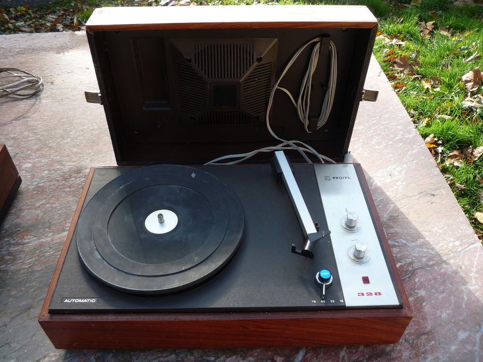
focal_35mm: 30
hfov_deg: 60.0
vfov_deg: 46.8
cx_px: 242
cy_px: 181
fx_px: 419
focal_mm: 5.2
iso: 100
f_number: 4
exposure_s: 1/125
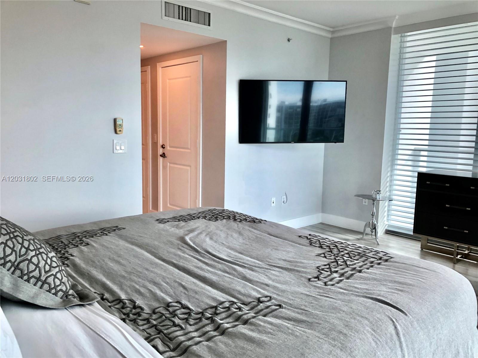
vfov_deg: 49.7
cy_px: 179
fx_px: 387
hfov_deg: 63.4
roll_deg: -1.3
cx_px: 239
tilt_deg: -7.6
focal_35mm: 28
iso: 40
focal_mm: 4
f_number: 1.8
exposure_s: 1/120
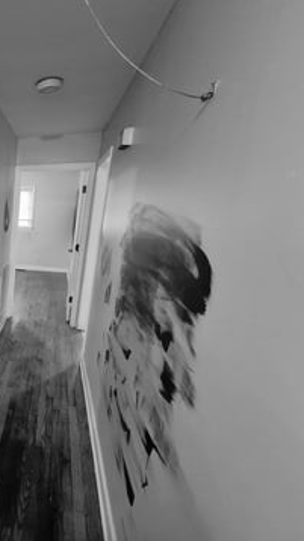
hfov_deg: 42.6
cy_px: 270
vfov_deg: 89.6
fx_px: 273
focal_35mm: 19
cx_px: -45
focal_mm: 1.74
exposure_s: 1/60.2
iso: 1000
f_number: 2.2
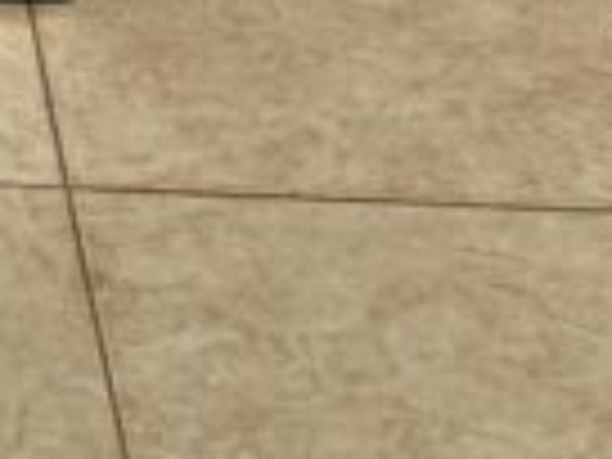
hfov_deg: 8.8
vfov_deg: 6.7
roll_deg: -0.9
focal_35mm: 212
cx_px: -608
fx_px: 3748
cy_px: -540
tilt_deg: -21.2
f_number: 1.78
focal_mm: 6.86
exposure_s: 1/10870
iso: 64
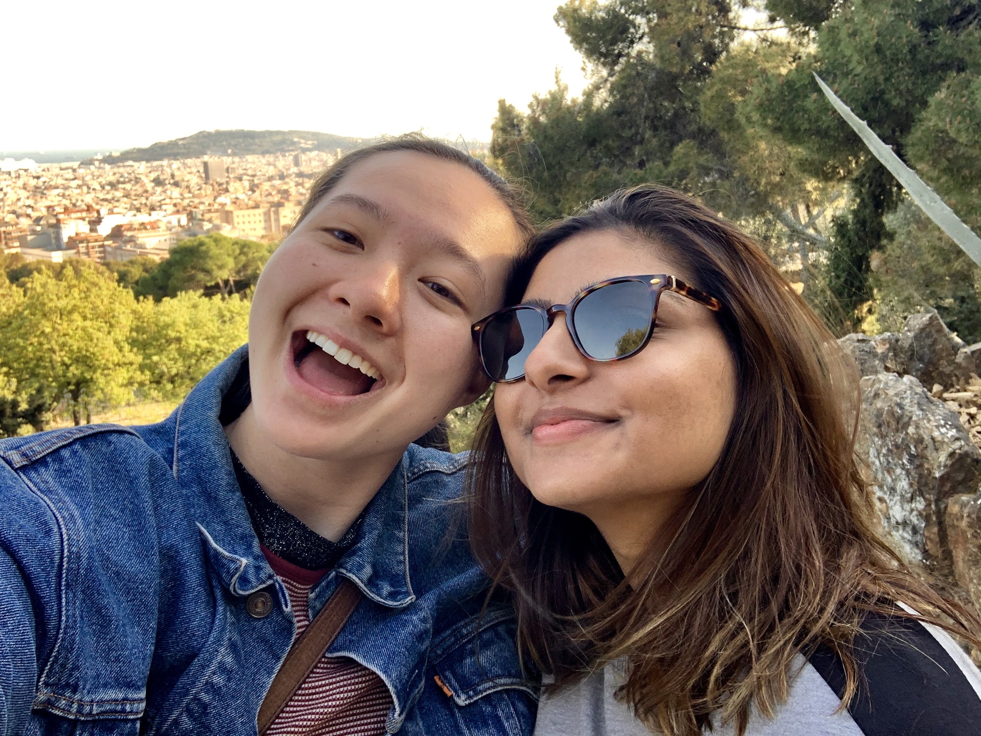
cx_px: 490
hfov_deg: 56.8
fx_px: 907
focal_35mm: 32
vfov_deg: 44.2
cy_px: 368
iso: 32
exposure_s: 1/121
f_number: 2.2
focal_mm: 2.87
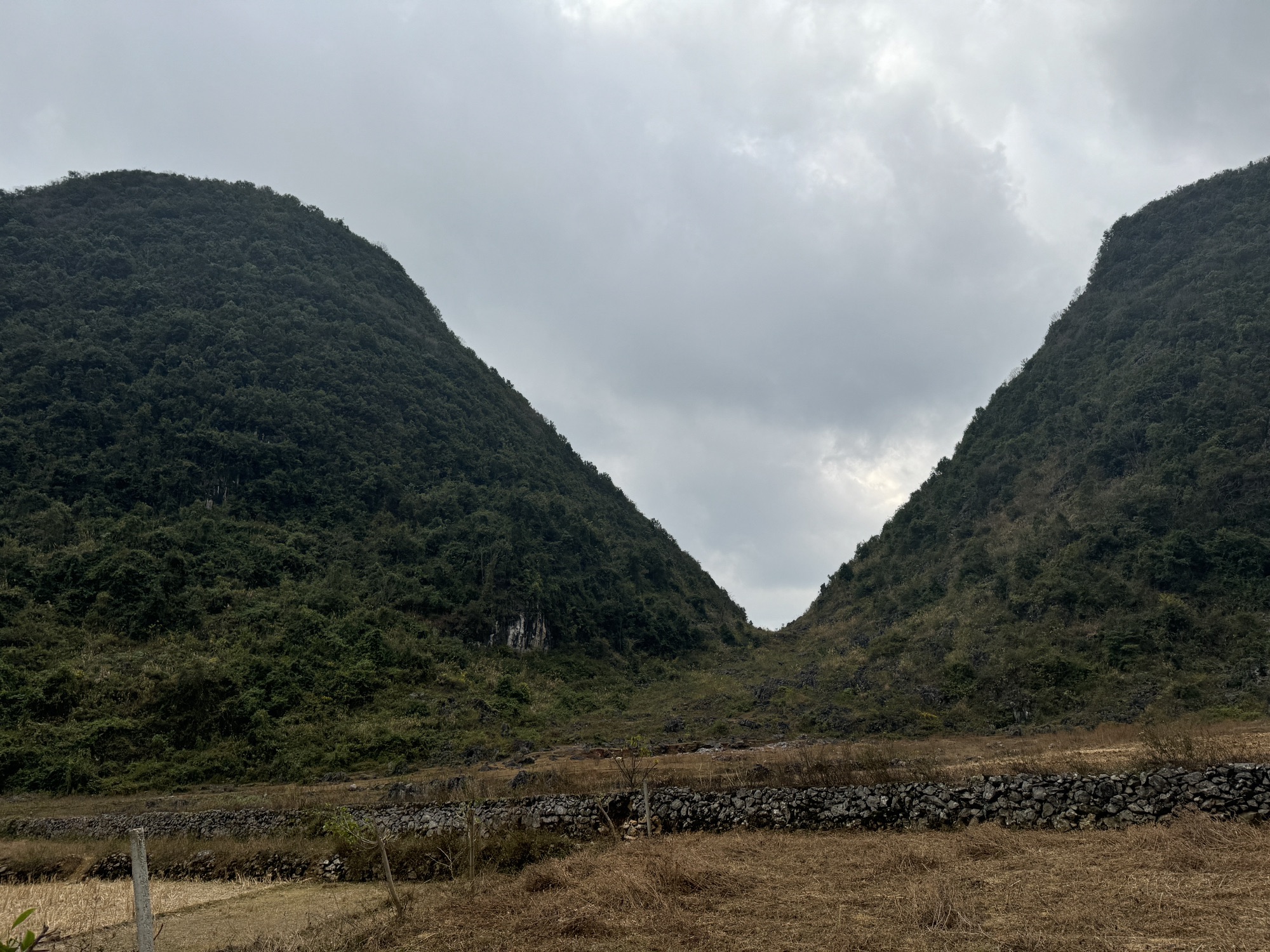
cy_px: 476
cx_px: 635
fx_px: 881
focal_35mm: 24
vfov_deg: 56.8
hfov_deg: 71.6
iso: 80
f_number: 1.78
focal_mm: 6.76
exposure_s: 1/3413
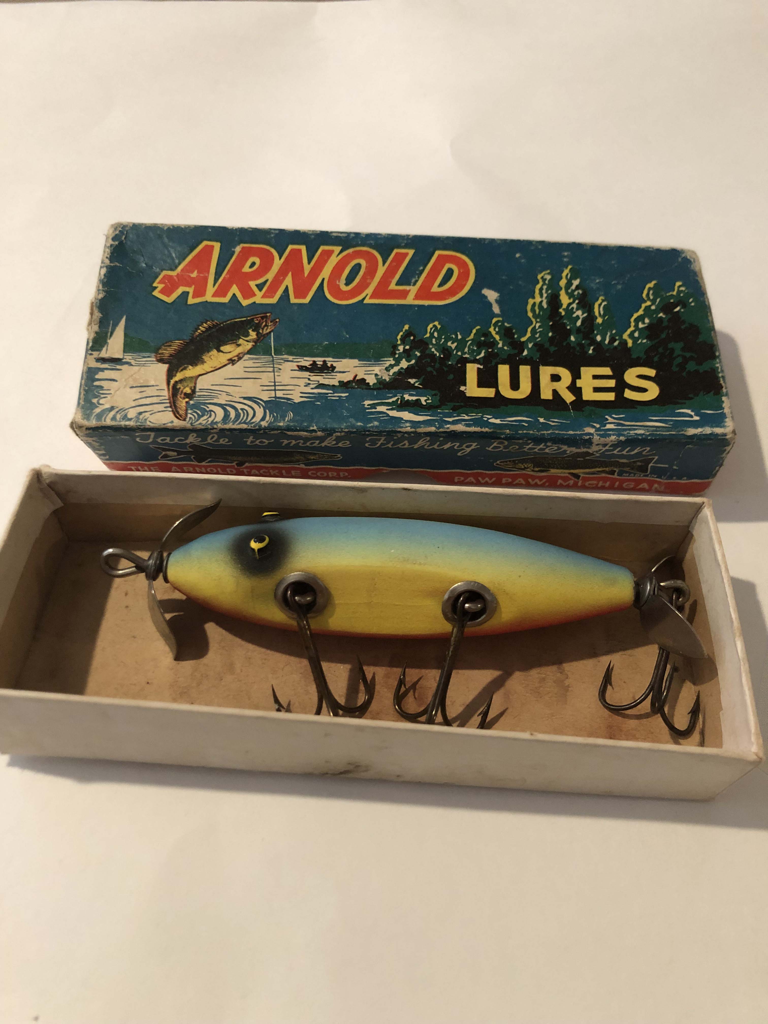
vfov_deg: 63.4
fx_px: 828
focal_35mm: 28
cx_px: 384
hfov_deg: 49.7
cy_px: 512
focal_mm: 3.99
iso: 100
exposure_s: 1/15
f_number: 1.8
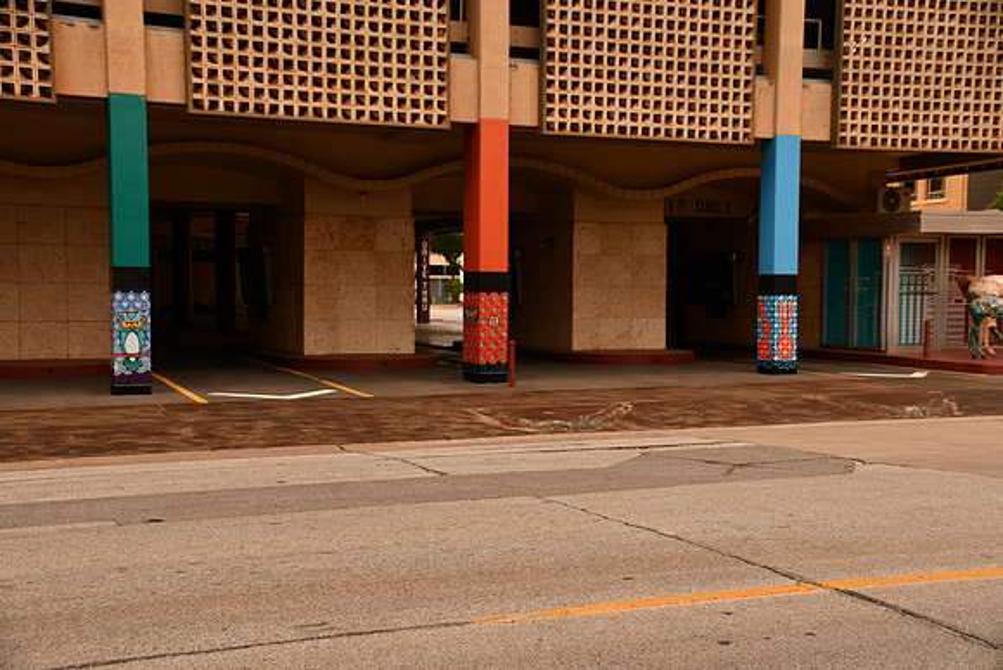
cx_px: 502
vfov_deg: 28.1
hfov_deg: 41.1
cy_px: 335
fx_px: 1338
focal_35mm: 48
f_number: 5
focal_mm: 32
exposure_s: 1/160
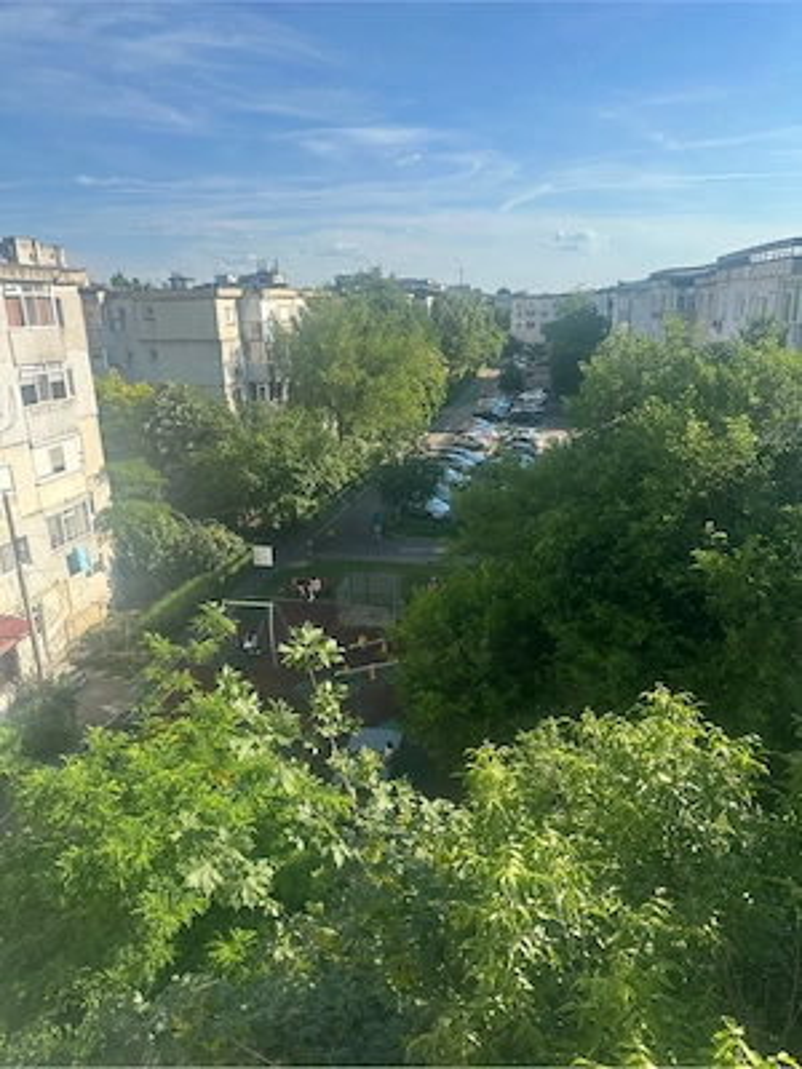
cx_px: 401
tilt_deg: -16.0
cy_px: 534
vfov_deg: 71.6
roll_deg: +1.0
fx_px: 741
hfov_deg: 56.8
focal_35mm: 24
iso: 80
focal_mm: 6.86
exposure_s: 1/3247
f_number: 1.78
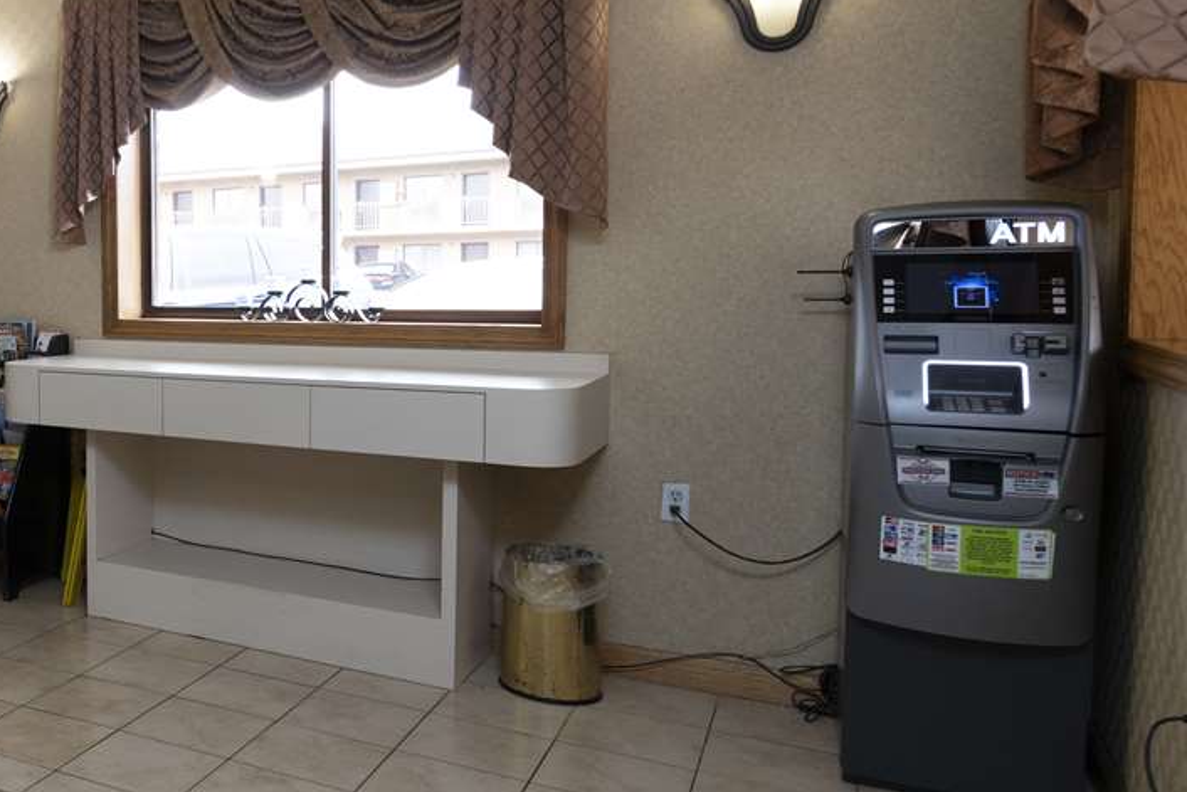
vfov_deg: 38.8
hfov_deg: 44.8
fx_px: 1121
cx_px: -67
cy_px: 343
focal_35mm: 34
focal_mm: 16
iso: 500
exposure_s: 1/30
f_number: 5.6
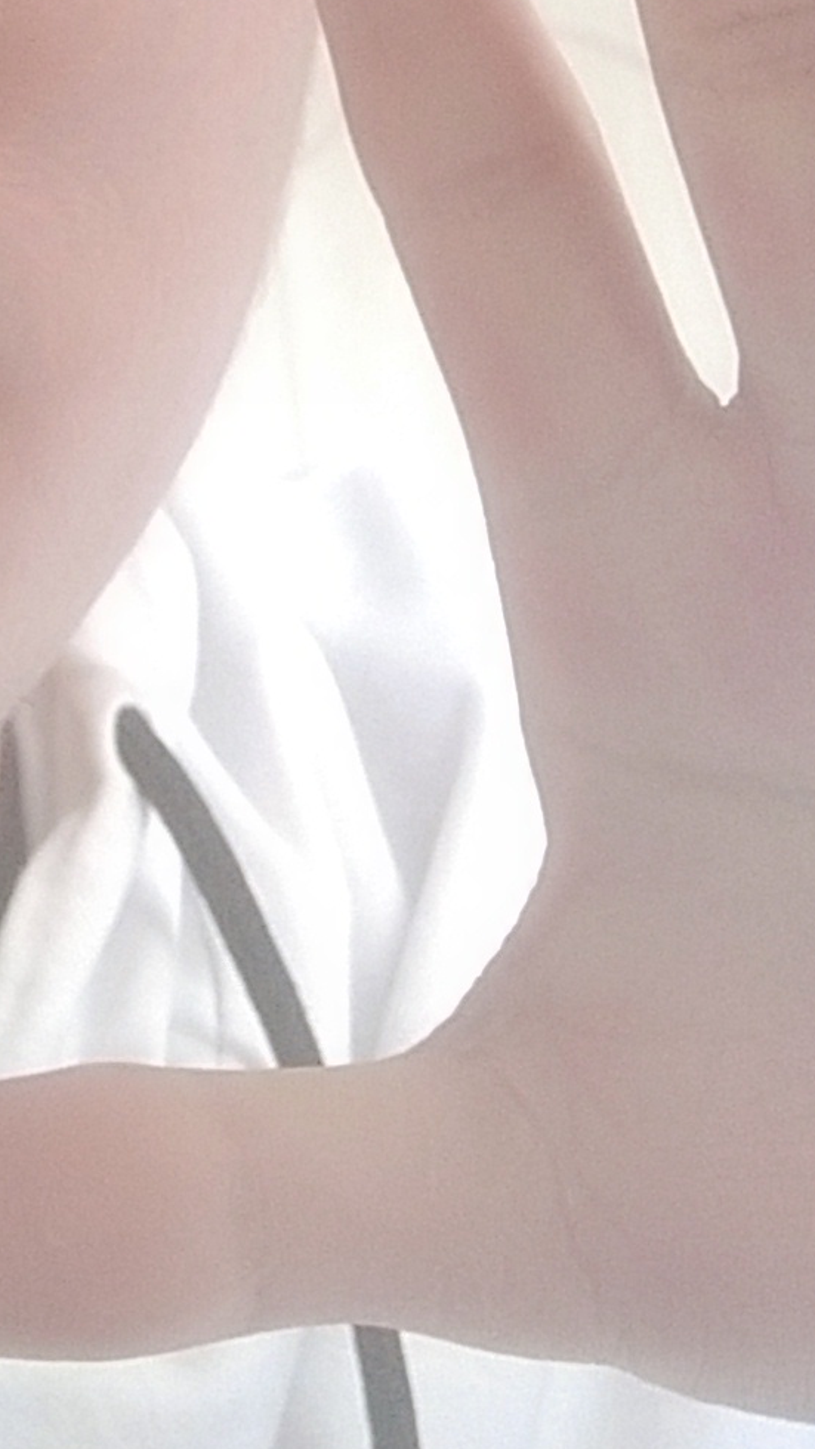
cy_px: -543
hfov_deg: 9.1
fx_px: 4996
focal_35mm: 130
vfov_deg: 15.5
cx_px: -405
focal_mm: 3.87
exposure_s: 1/33.3
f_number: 2
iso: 171
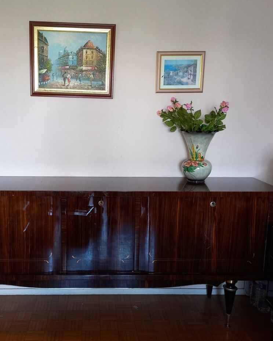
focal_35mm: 35
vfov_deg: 51.5
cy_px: 176
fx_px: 353
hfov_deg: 41.9
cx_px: 101
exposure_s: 1/25
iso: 320
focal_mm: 4.65
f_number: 1.8
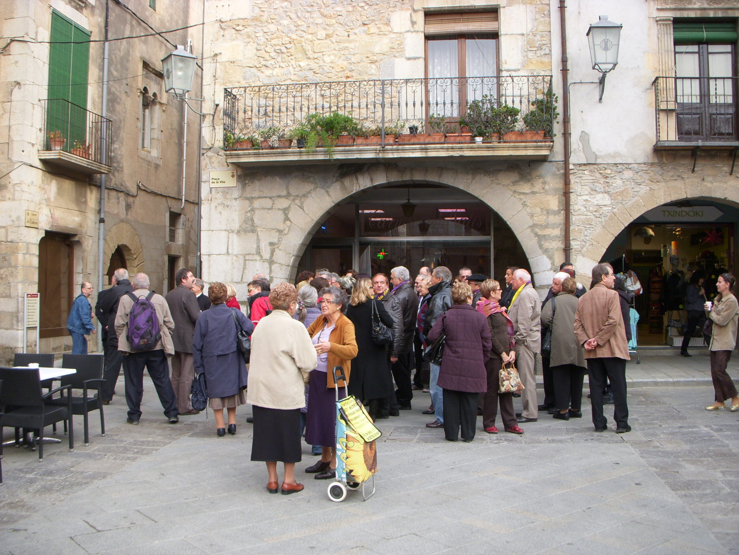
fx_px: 811
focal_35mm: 38
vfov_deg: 37.7
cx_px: 370
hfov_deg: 49.0
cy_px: 278
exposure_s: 1/125
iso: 100
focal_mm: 6.3
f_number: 3.3
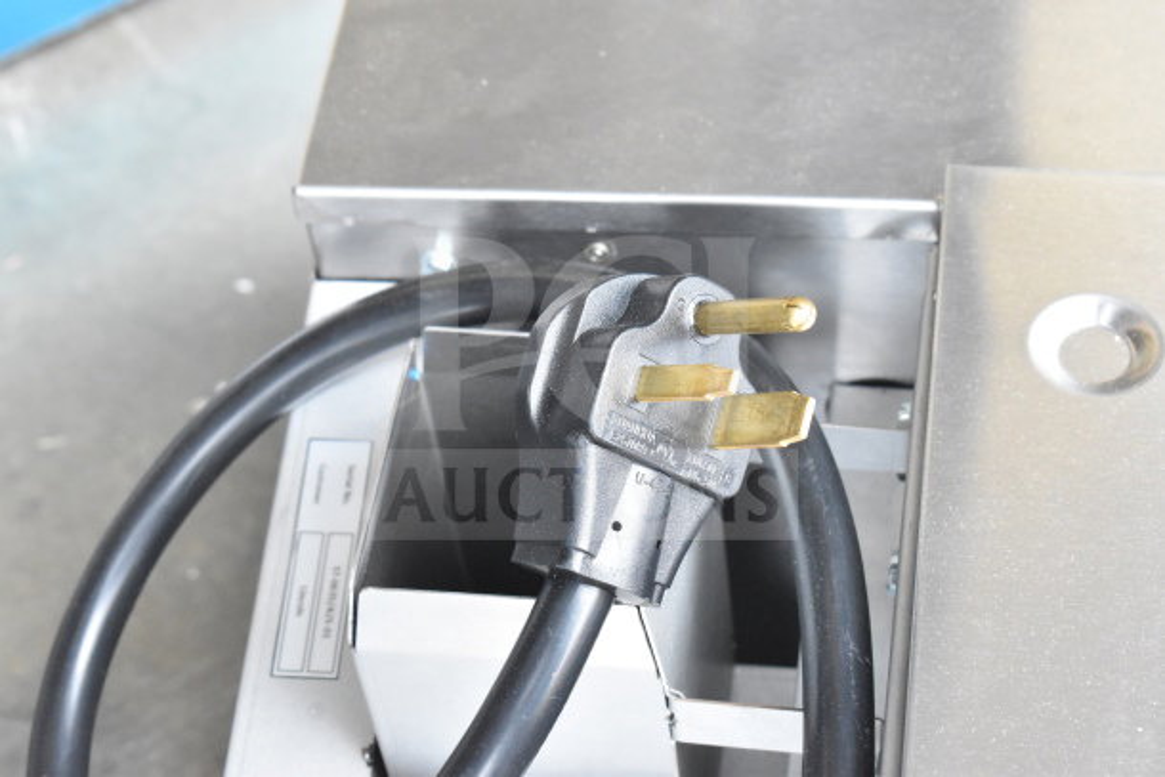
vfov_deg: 16.6
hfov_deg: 24.6
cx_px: 582
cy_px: 388
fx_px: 2670
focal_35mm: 82
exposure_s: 1/320
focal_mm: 55
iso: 6400
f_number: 9
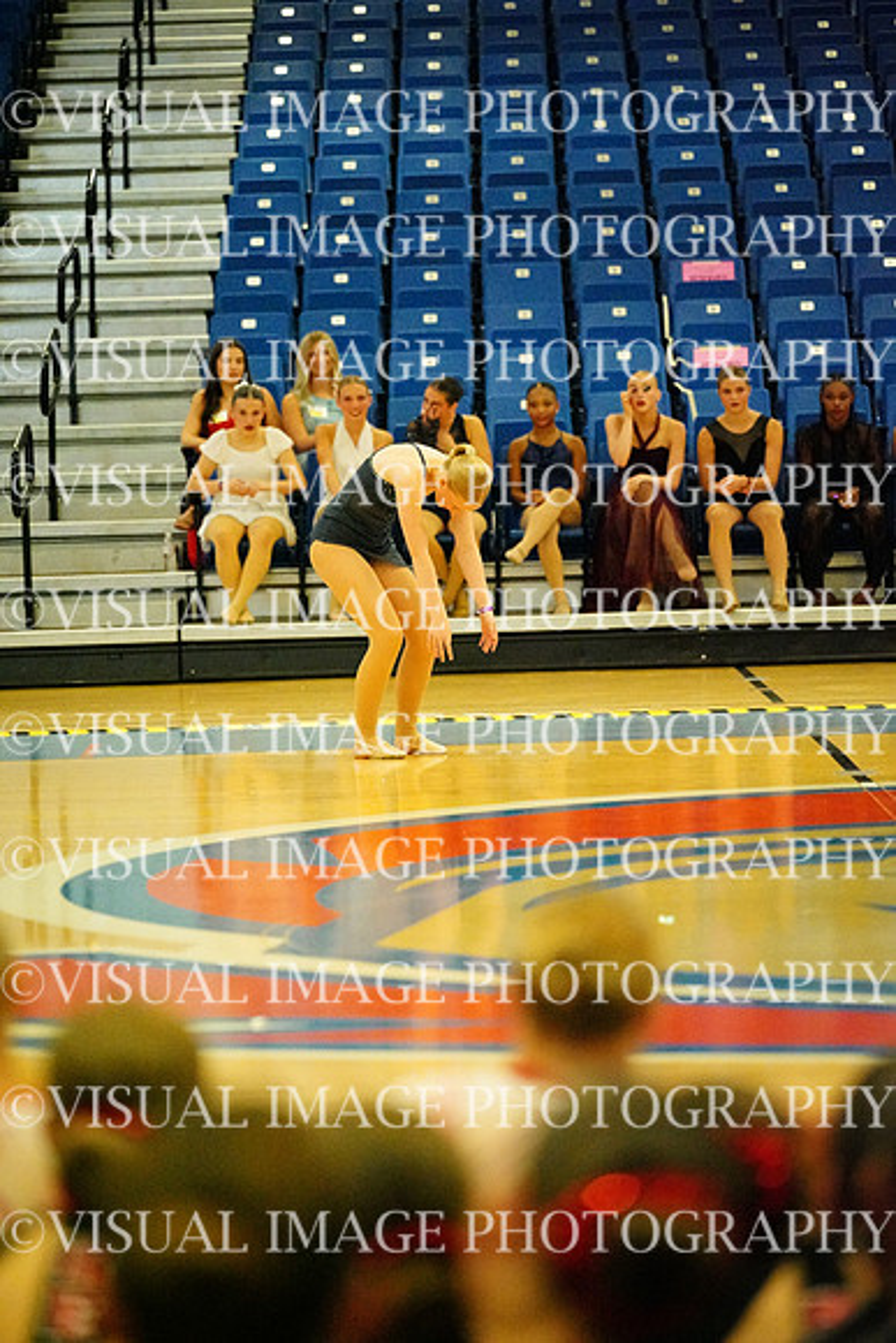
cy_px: 672
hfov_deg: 9.2
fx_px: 5596
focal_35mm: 150
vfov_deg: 13.7
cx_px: 448
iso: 25600
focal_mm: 150
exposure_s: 1/1600
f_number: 2.8
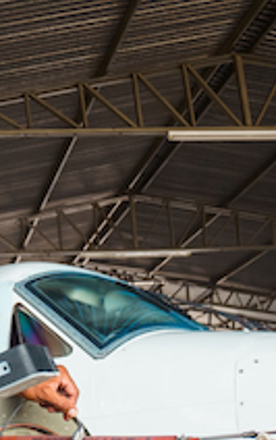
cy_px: 296
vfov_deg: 33.6
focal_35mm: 60
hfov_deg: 20.0
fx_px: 720
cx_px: -75
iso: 1000
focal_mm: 17
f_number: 2.8
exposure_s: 1/60
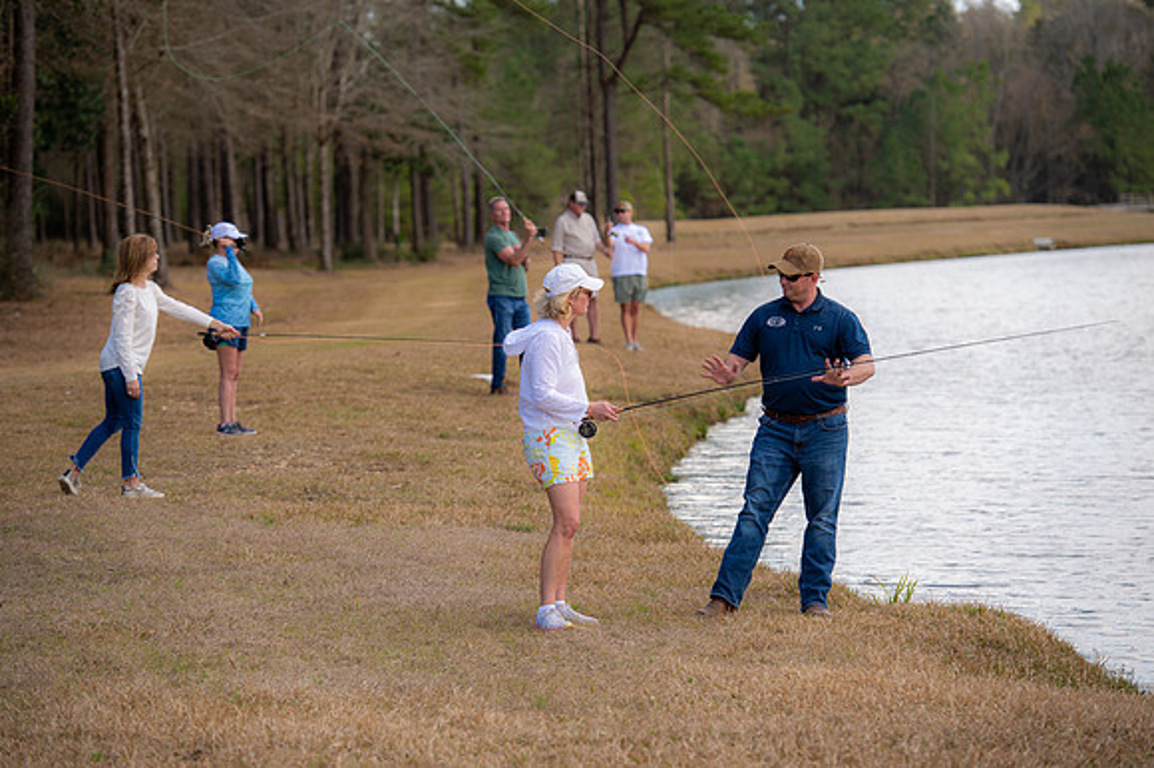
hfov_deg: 15.2
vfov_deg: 10.1
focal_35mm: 135
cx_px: 577
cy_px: 384
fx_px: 4325
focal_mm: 135
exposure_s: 1/250
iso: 100
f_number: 4
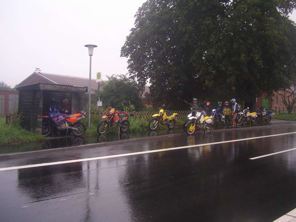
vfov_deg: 38.7
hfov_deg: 50.1
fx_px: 316
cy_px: 111
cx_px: 148
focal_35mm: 37
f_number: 2.8
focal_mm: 5.7
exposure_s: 1/80
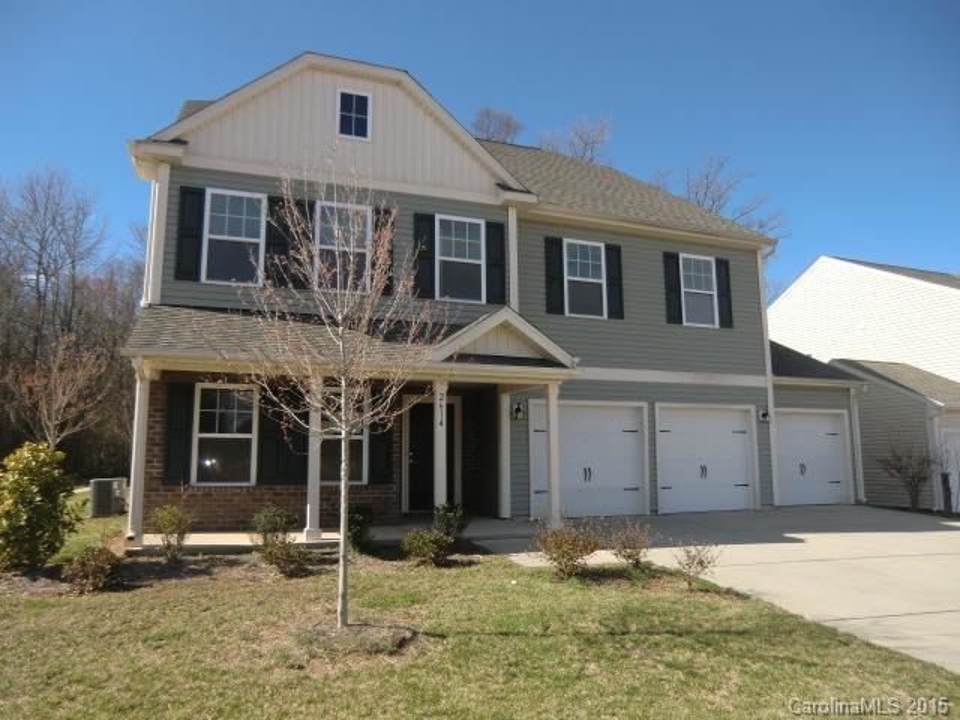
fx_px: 666
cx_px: 480
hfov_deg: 71.6
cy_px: 360
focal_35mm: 24
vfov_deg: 56.8
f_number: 3.2
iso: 64
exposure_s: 1/640
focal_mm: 4.3
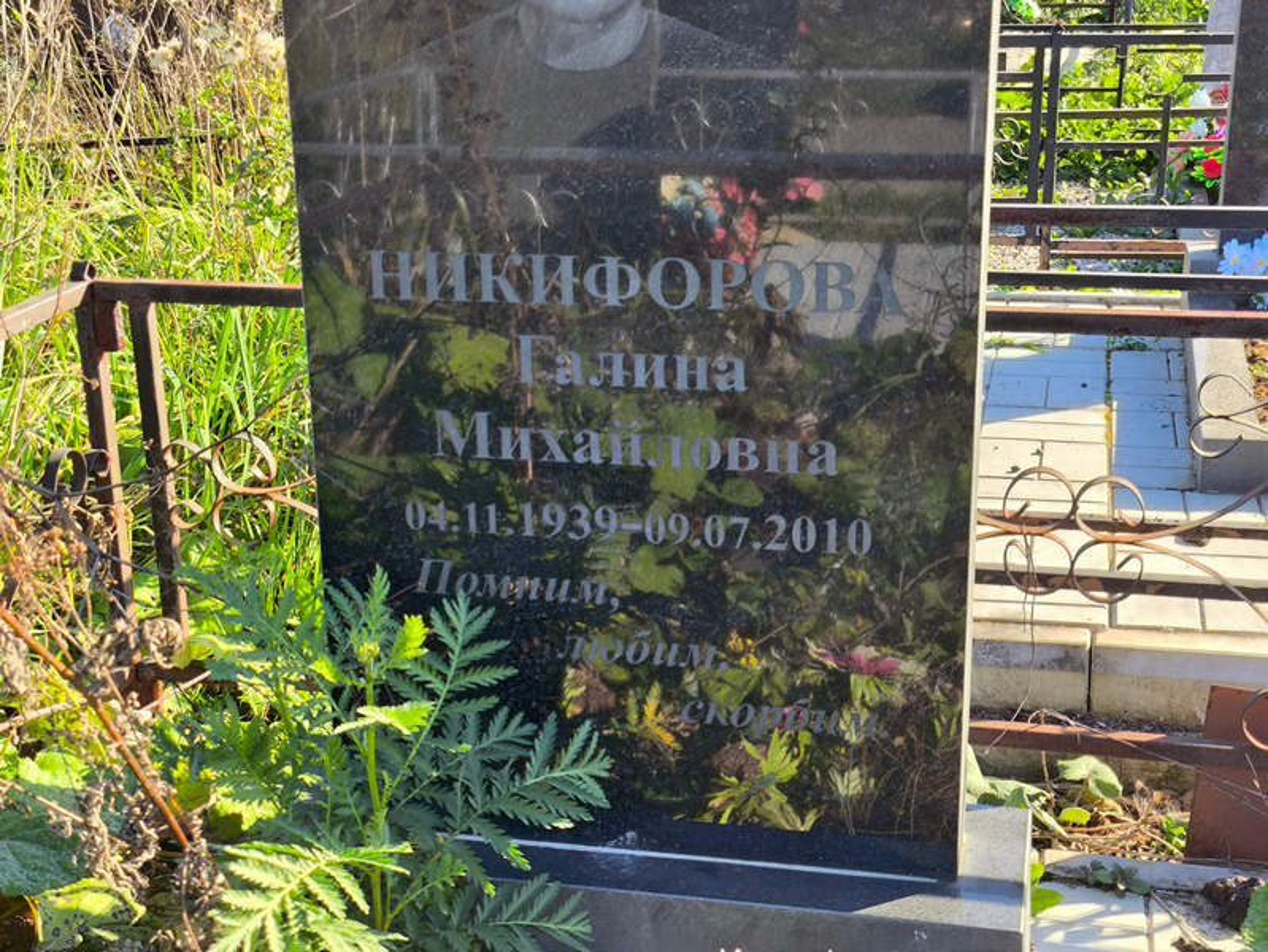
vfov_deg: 29.1
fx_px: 1832
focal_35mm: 50
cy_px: 476
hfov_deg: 38.2
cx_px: 634
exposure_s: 1/396
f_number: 1.7
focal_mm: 4.71
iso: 50
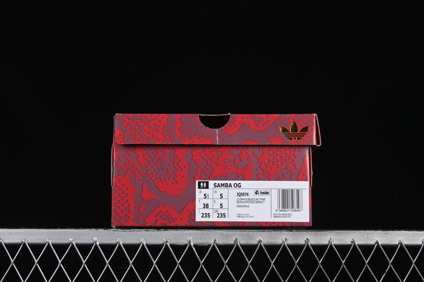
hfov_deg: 27.0
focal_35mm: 75
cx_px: 212
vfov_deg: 18.2
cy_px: 141
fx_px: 883
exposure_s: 1/80
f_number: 8
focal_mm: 50
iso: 160
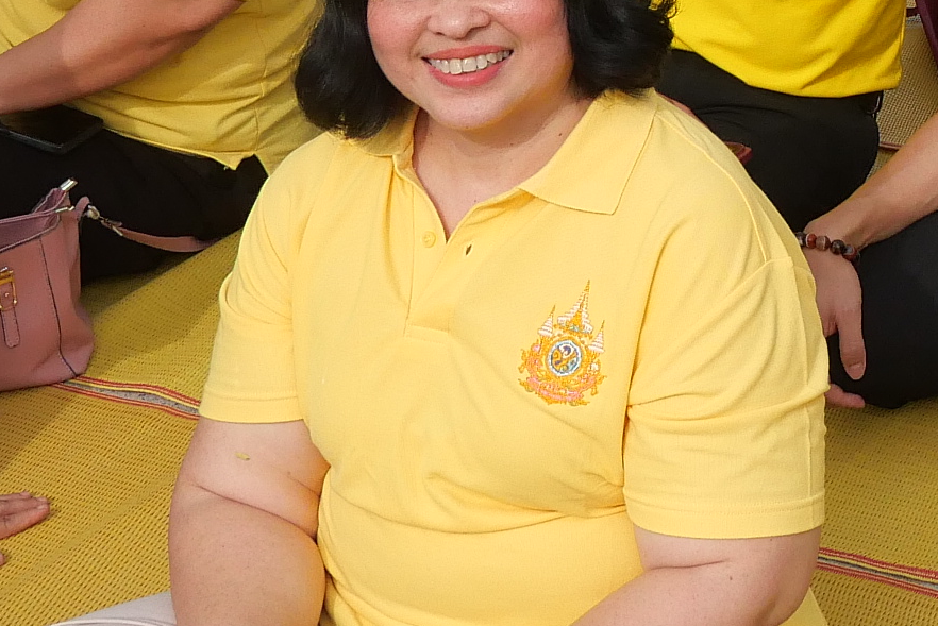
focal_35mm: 101
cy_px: -363
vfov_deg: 12.7
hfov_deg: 19.6
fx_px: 2633
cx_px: 957
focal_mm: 12
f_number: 5
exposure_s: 1/1600
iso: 500
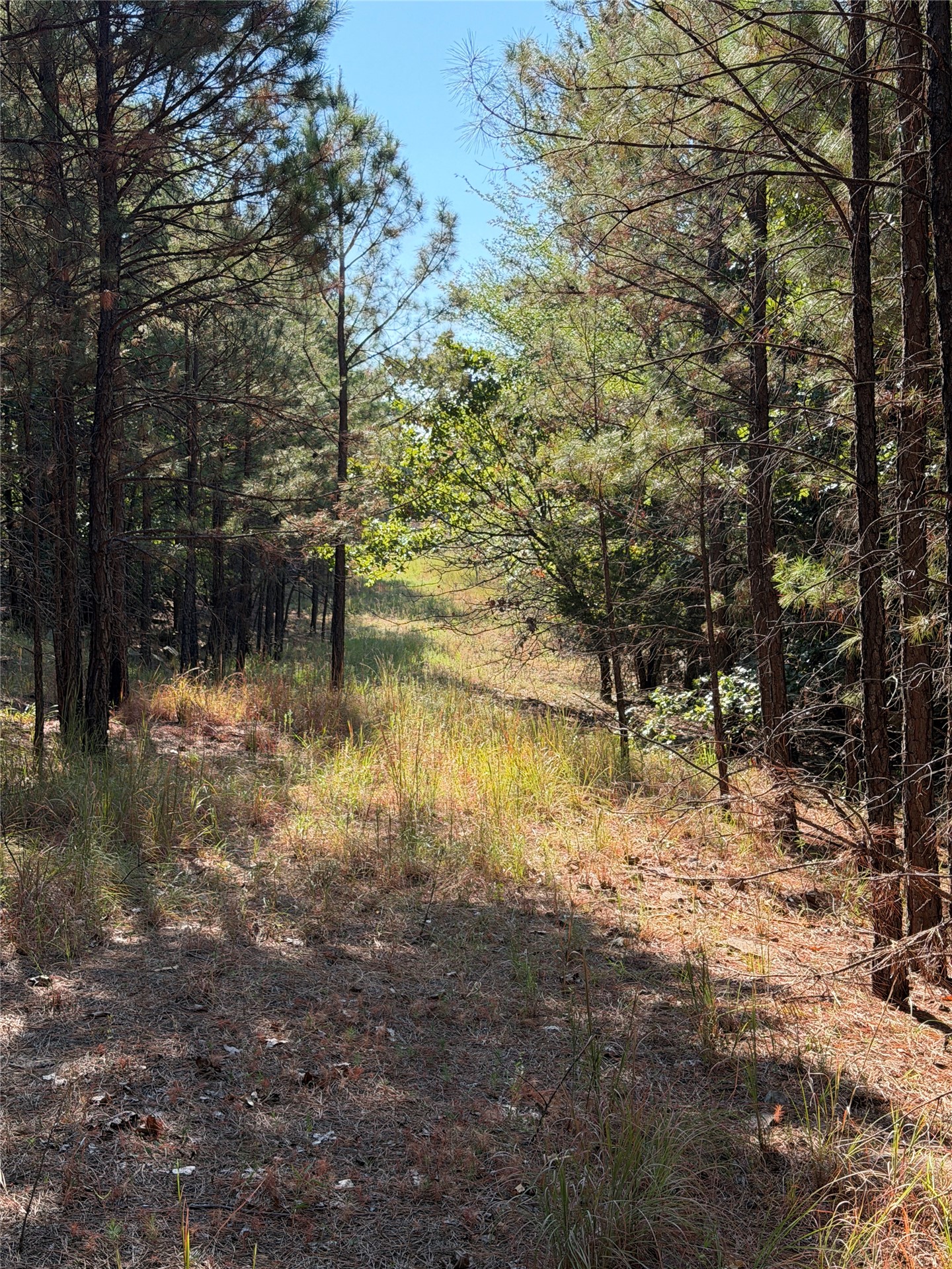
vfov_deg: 39.7
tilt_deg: -4.6
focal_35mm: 48
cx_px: 476
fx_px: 1760
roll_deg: +0.7
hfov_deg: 30.3
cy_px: 634
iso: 80
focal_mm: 6.76
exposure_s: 1/1000
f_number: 1.78
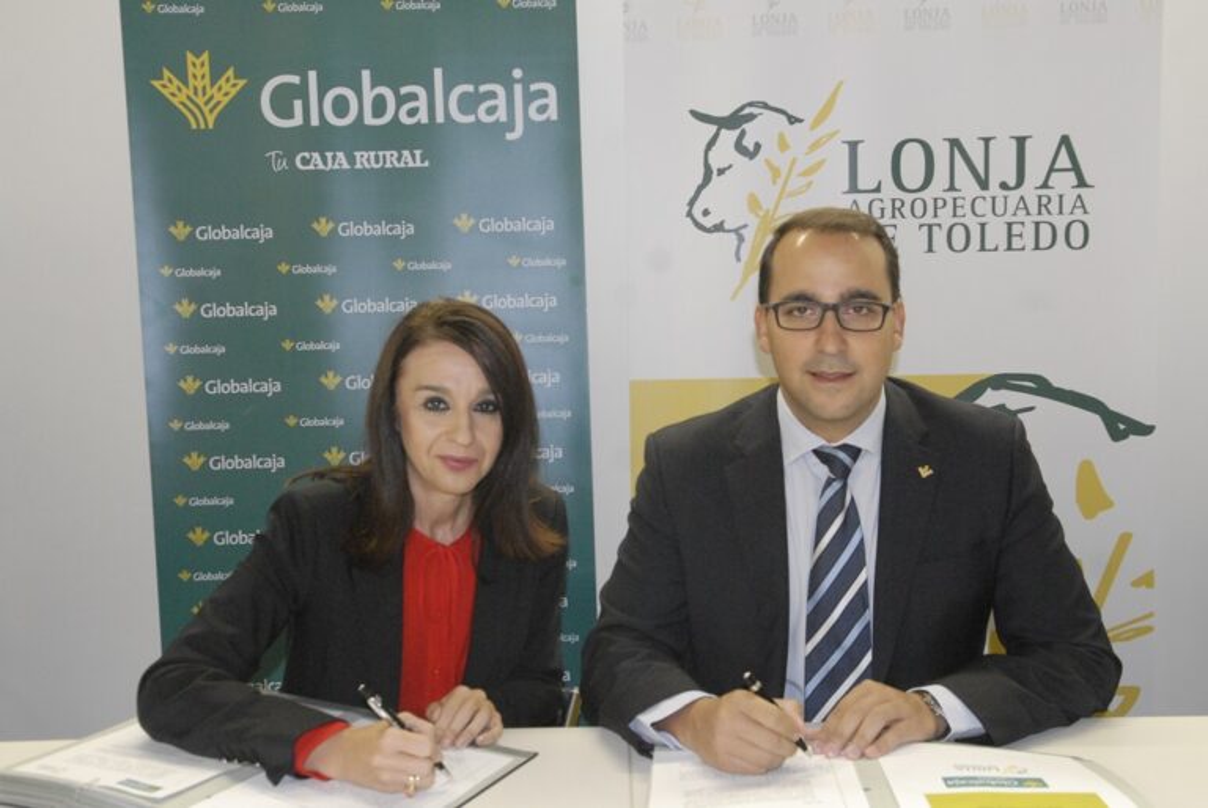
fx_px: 1310
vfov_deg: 34.3
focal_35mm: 39
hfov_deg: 49.5
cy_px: 404
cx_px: 604
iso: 1250
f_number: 5.6
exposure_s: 1/60
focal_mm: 26
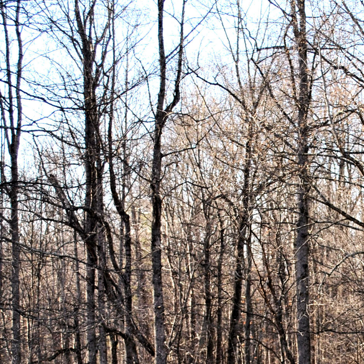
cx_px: 337
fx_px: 1356
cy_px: 307
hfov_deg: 15.1
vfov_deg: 15.2
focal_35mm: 114
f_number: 4.5
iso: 100
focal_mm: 28
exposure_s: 1/160
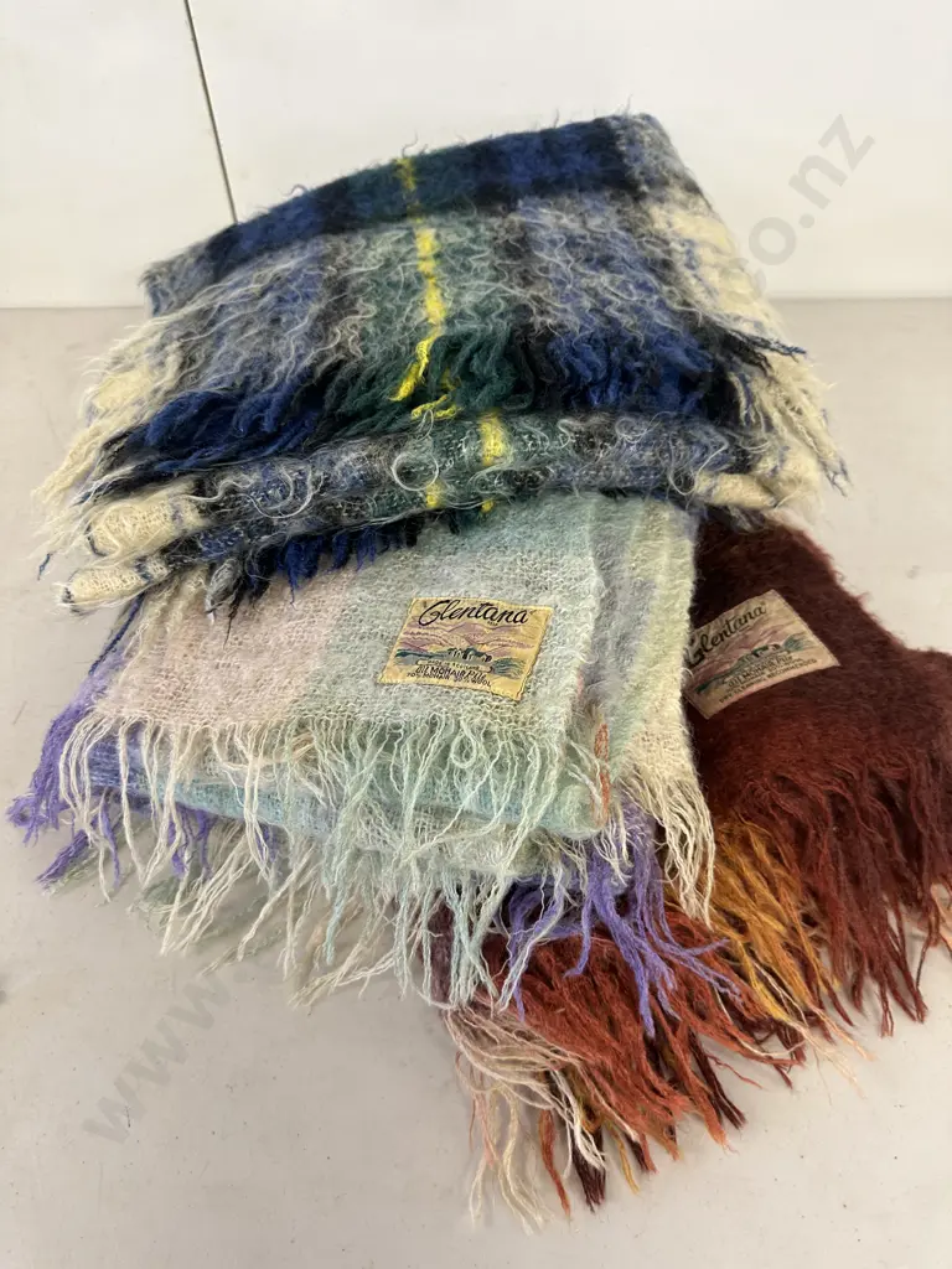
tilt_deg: -54.1
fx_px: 880
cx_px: 476
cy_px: 634
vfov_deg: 71.6
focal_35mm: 24
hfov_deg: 56.8
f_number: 1.78
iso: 160
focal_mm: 6.86
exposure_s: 1/50
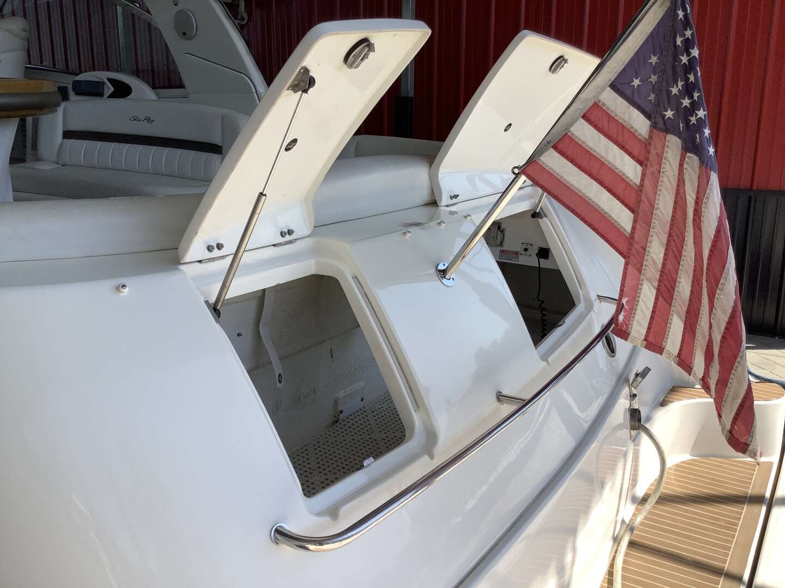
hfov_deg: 58.4
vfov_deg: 45.4
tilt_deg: -14.4
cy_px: 294
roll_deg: +0.0
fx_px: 703
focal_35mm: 31
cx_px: 392
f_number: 2.4
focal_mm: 3.3
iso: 25
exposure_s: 1/1164
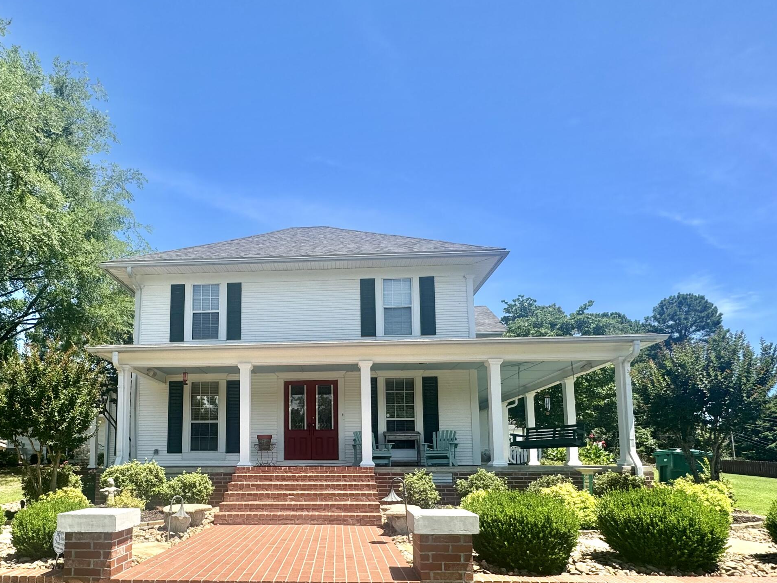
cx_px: 308
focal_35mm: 22
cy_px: 414
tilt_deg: +5.6
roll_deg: +0.4
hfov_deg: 75.5
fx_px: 494
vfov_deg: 58.9
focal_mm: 2.22
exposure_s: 1/944
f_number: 2.2
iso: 40
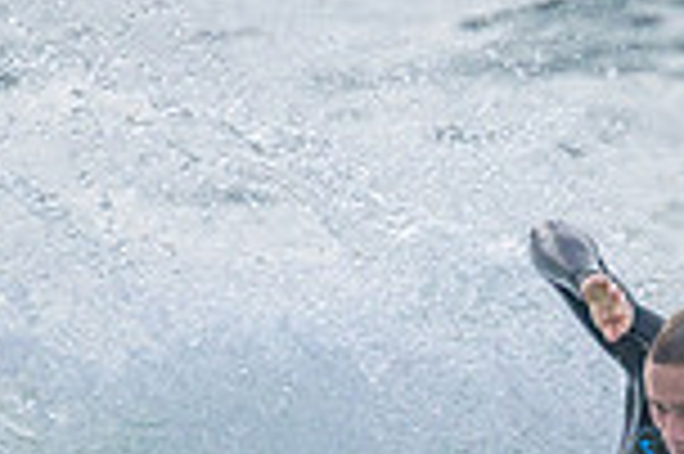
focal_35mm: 2532
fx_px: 48056
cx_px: 527
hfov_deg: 0.8
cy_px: 666
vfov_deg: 0.5
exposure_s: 1/2000
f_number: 11
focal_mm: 610
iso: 1000
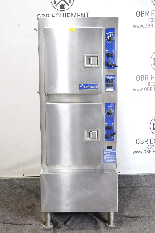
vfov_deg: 41.9
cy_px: 116
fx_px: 303
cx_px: 78
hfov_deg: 28.7
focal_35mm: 47
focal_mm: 17.53
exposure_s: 1/50
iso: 1600
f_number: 4
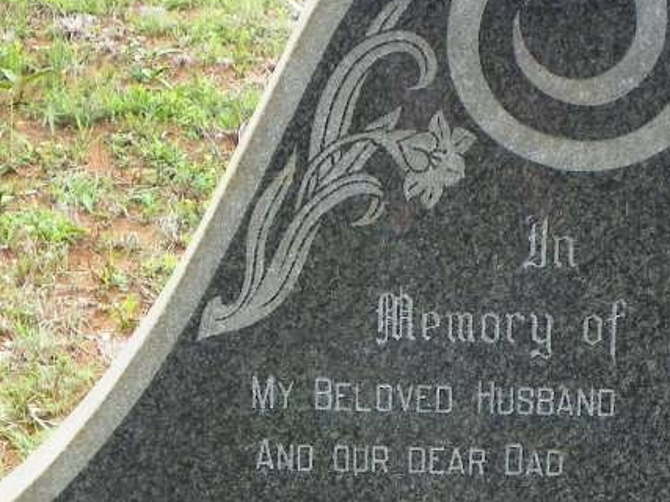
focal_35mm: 163
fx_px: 3154
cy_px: 482
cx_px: 491
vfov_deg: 9.1
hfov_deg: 12.1
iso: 64
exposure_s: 1/125
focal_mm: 10.3
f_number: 3.5
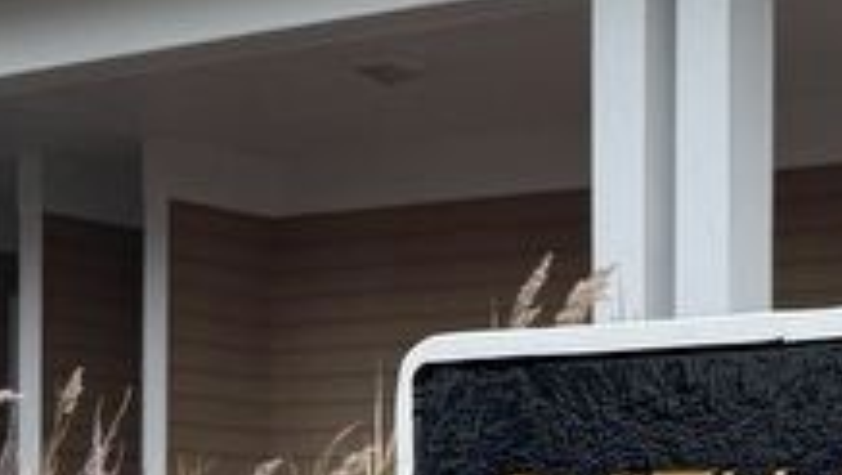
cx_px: 1074
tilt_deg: -0.5
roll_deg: -2.7
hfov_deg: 20.4
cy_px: 714
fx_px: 2145
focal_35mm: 96
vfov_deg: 12.1
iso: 80
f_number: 1.78
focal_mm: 6.76
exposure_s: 1/1812
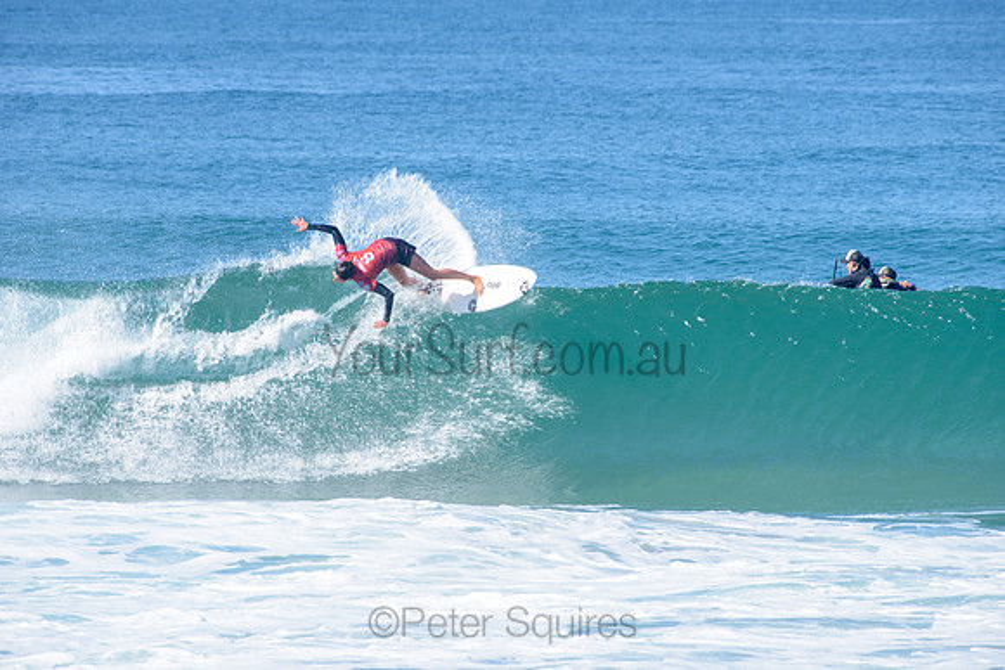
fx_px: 13964
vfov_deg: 2.8
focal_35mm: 500
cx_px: 502
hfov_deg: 4.1
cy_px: 335
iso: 64
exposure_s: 1/160
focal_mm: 500
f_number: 13
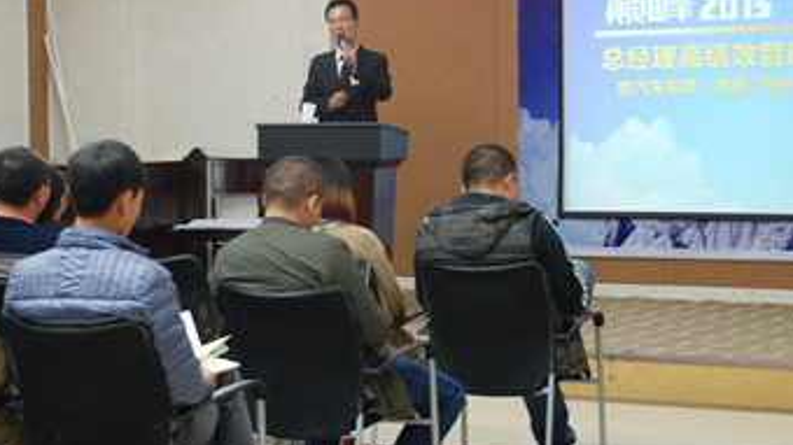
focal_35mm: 111
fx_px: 2333
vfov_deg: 10.9
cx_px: 345
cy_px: 177
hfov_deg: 19.3
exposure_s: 1/13
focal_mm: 48
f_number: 4.8
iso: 200
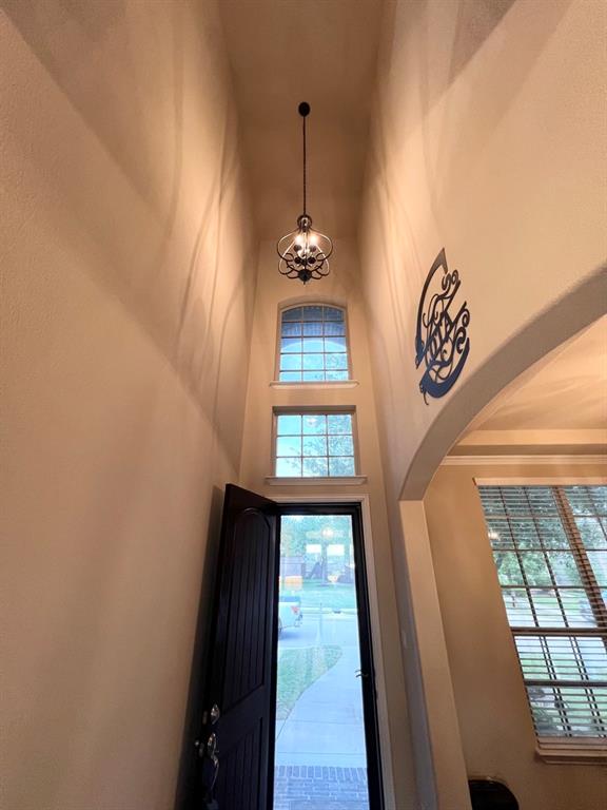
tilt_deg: +25.9
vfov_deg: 106.2
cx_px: 304
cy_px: 405
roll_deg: -0.3
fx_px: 304
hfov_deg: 89.9
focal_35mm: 13
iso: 200
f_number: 1.8
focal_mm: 1.57
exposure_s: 1/60
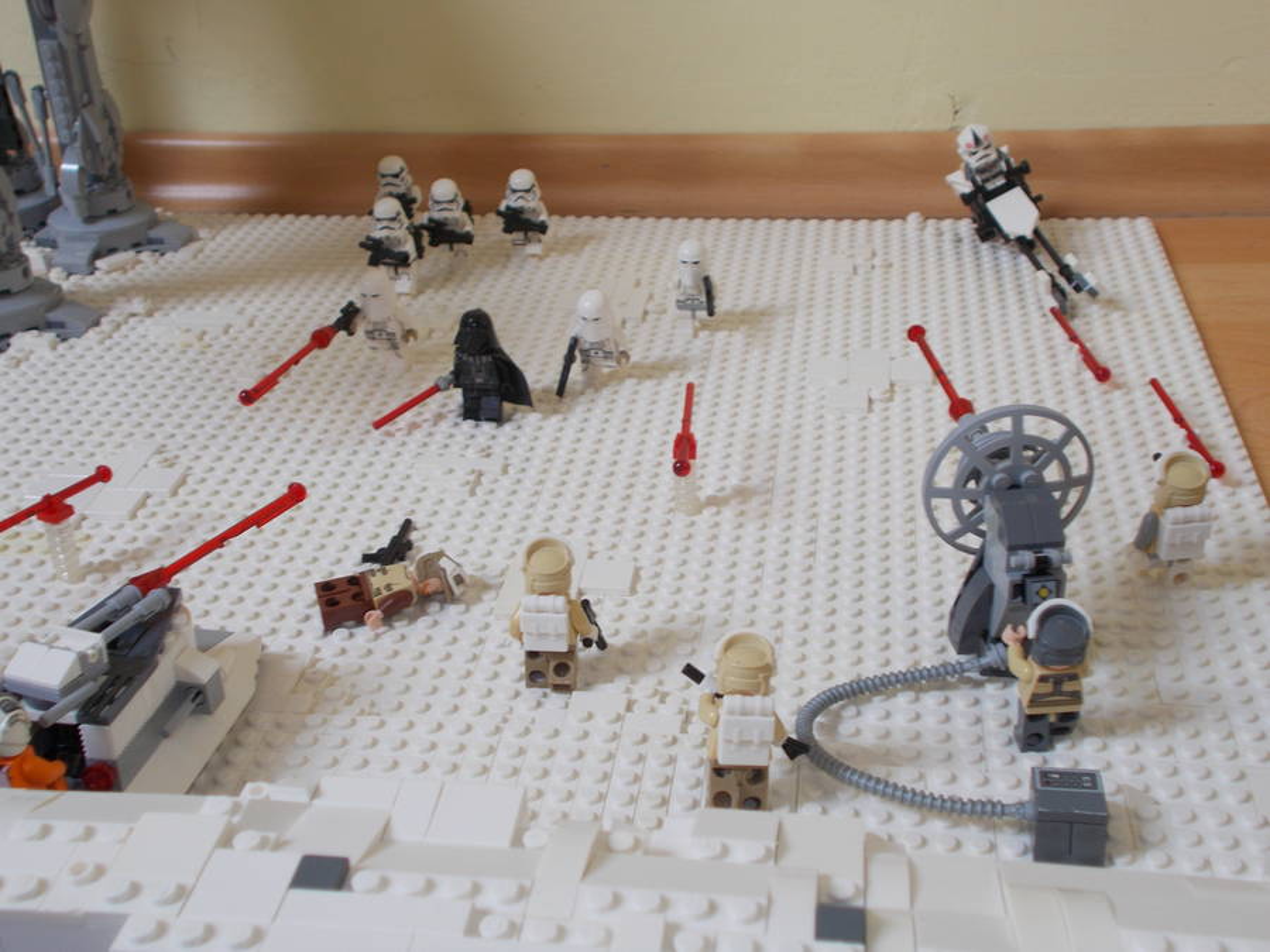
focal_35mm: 44
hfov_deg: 42.9
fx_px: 1614
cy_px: 476
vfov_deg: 32.9
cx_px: 635
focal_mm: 7.9
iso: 80
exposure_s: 1/30
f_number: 4.2
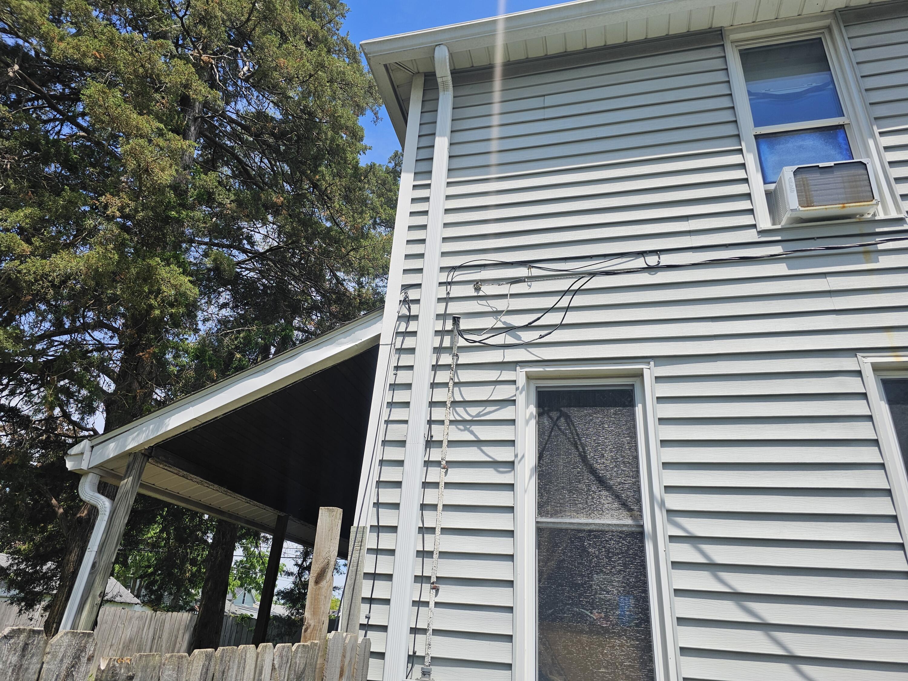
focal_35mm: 23
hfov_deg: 73.9
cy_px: 340
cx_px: 454
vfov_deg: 58.9
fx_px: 603
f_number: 1.7
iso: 32
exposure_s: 1/2000
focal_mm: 6.3
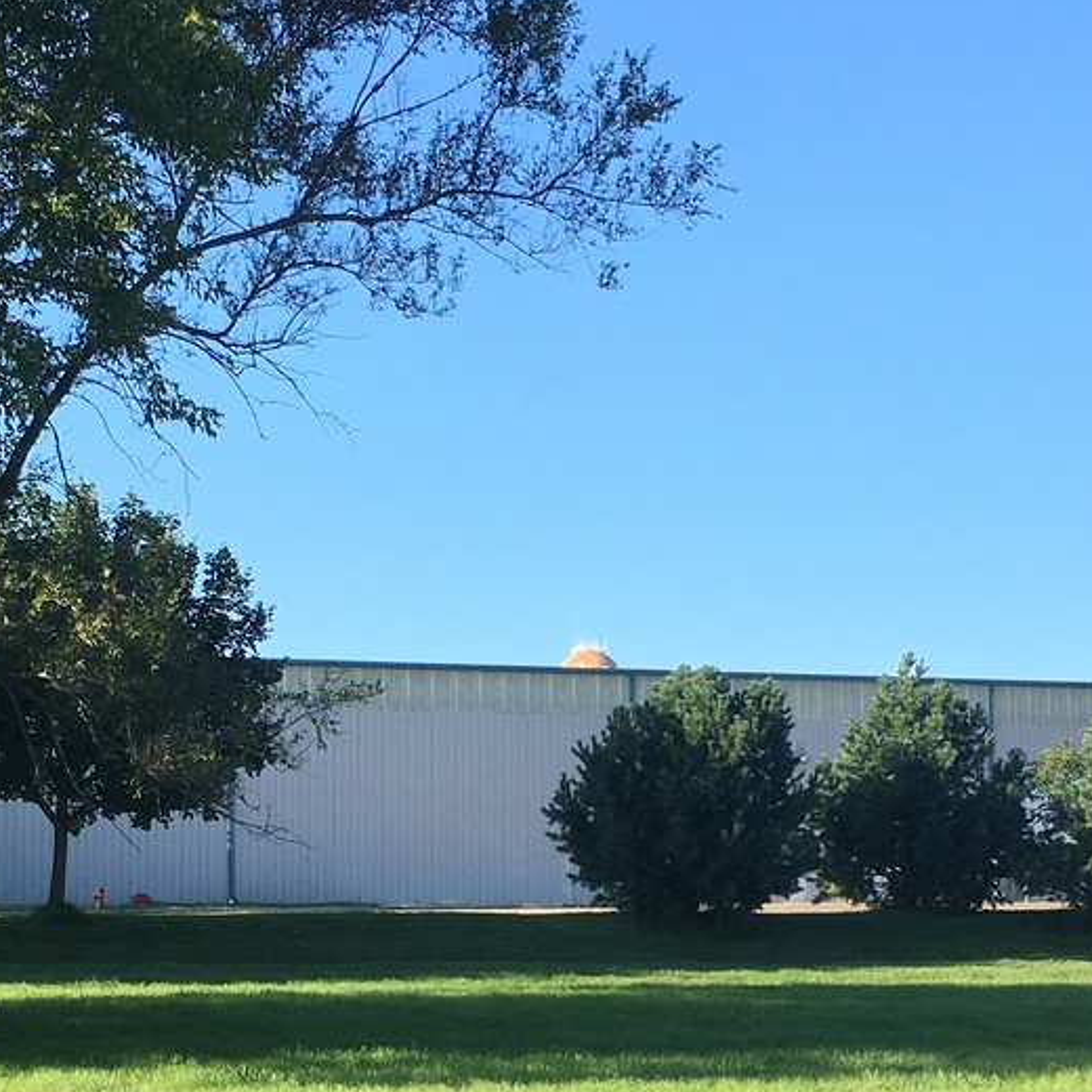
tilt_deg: +1.8
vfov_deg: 24.1
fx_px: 2534
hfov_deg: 24.3
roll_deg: +0.8
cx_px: 512
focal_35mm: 71
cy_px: 821
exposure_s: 1/746
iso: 25
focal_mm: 4.15
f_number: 2.2
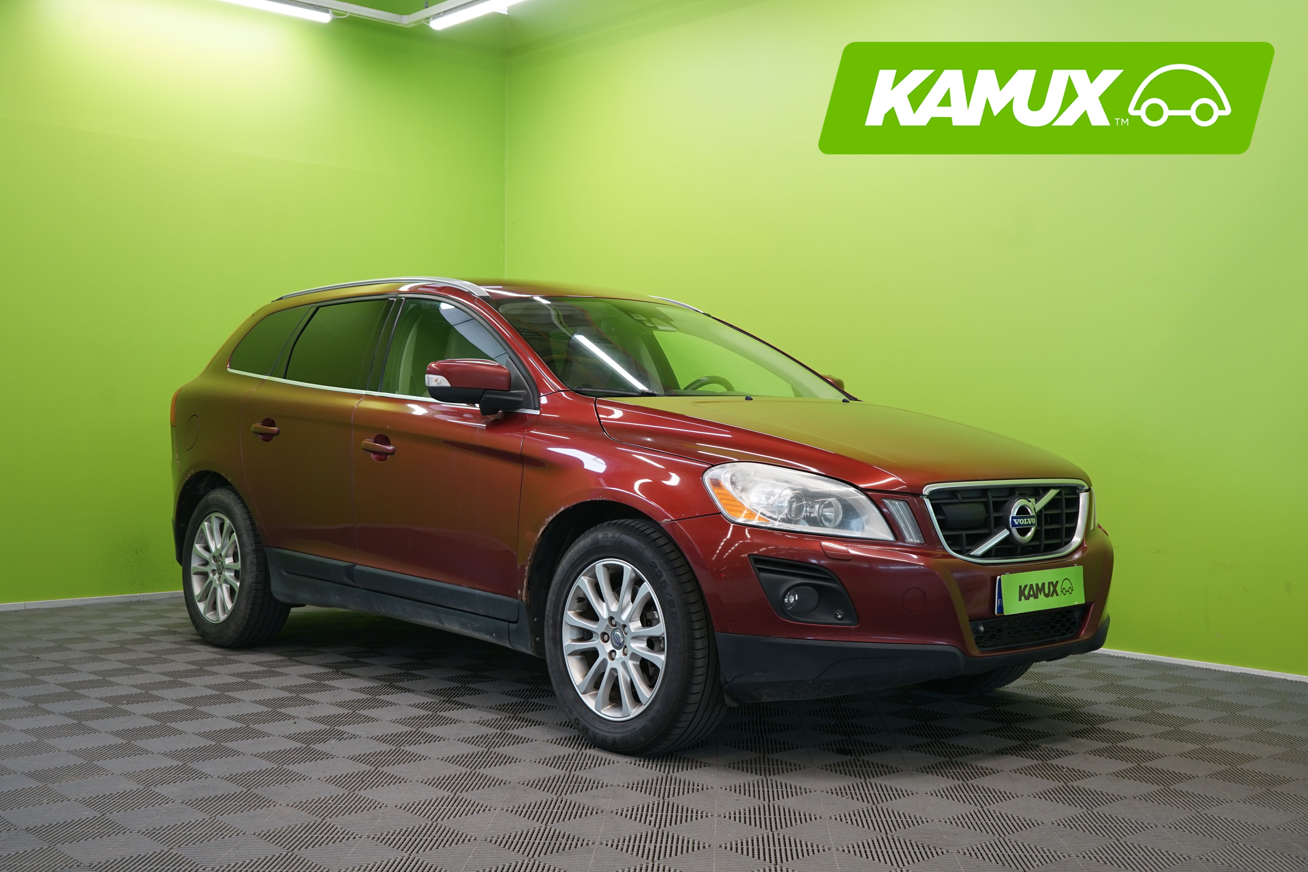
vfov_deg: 34.2
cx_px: 654
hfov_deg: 49.6
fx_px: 1417
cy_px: 436
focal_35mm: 39
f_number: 5.6
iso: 400
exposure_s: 1/25
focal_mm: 39
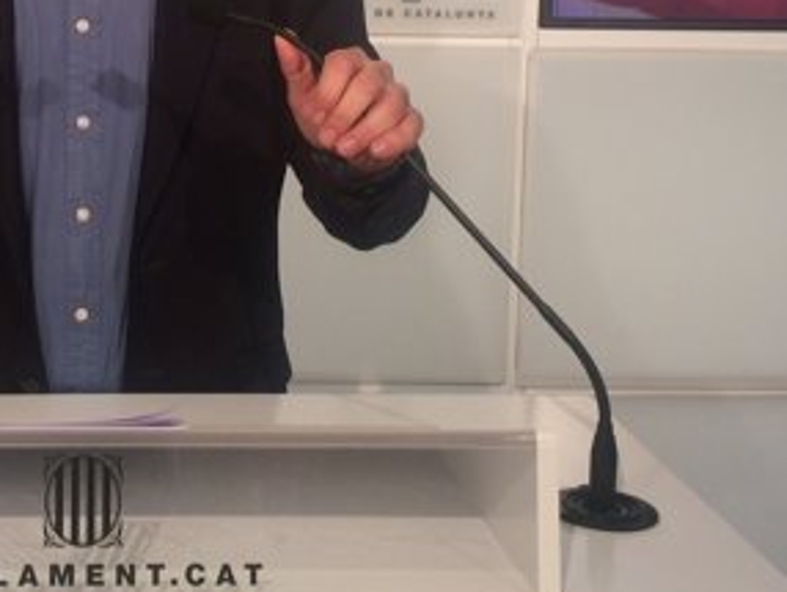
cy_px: 69
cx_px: 107
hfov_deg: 27.0
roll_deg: -1.0
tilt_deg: -5.3
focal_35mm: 70
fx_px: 1593
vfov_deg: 20.6
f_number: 2.2
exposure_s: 1/100
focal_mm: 4.15
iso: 64
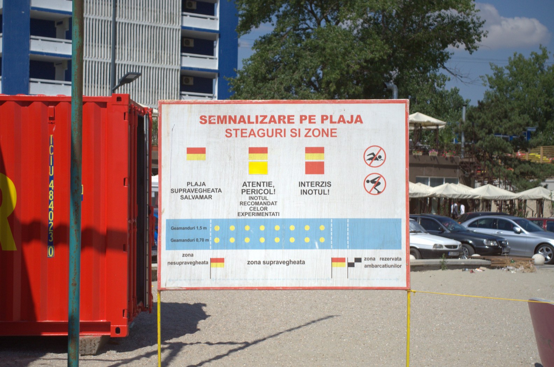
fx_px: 1152
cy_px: 184
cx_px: 277
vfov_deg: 18.1
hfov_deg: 27.0
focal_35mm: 75
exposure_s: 1/8000
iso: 125
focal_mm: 50
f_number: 4.5
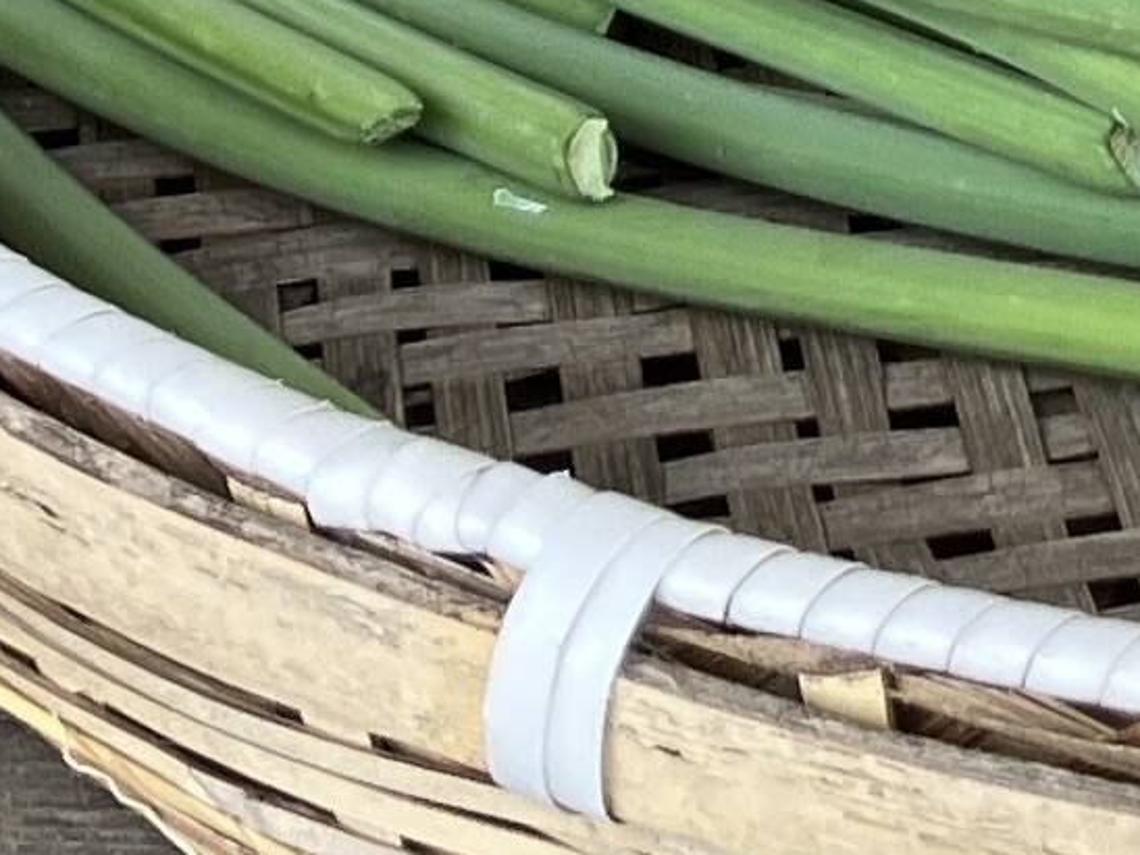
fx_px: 6784
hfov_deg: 9.1
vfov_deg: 6.6
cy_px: -1635
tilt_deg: -18.3
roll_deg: -1.5
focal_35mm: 206
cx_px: 2157
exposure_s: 1/134
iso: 20
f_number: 1.8
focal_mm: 3.99
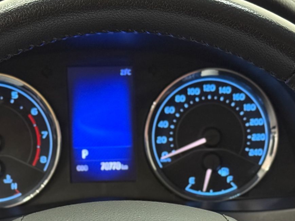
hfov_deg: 18.5
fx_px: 903
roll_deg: -1.1
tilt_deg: -26.6
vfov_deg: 13.7
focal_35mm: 106
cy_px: 234
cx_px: 125
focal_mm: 6.76
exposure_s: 1/30
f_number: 1.78
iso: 500
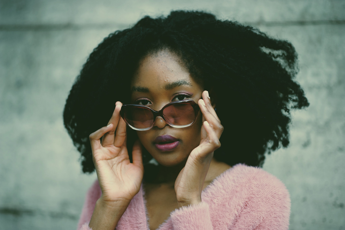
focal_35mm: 85
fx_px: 814
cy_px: 115
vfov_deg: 16.1
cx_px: 172
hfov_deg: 23.9
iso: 200
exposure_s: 1/1000
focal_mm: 85
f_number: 1.8
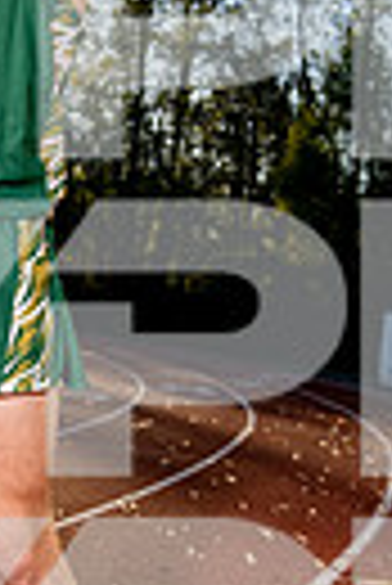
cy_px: 342
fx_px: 1466
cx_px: -5
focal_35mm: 90
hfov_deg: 15.0
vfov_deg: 22.6
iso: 100
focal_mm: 26
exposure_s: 1/1000
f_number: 4.5
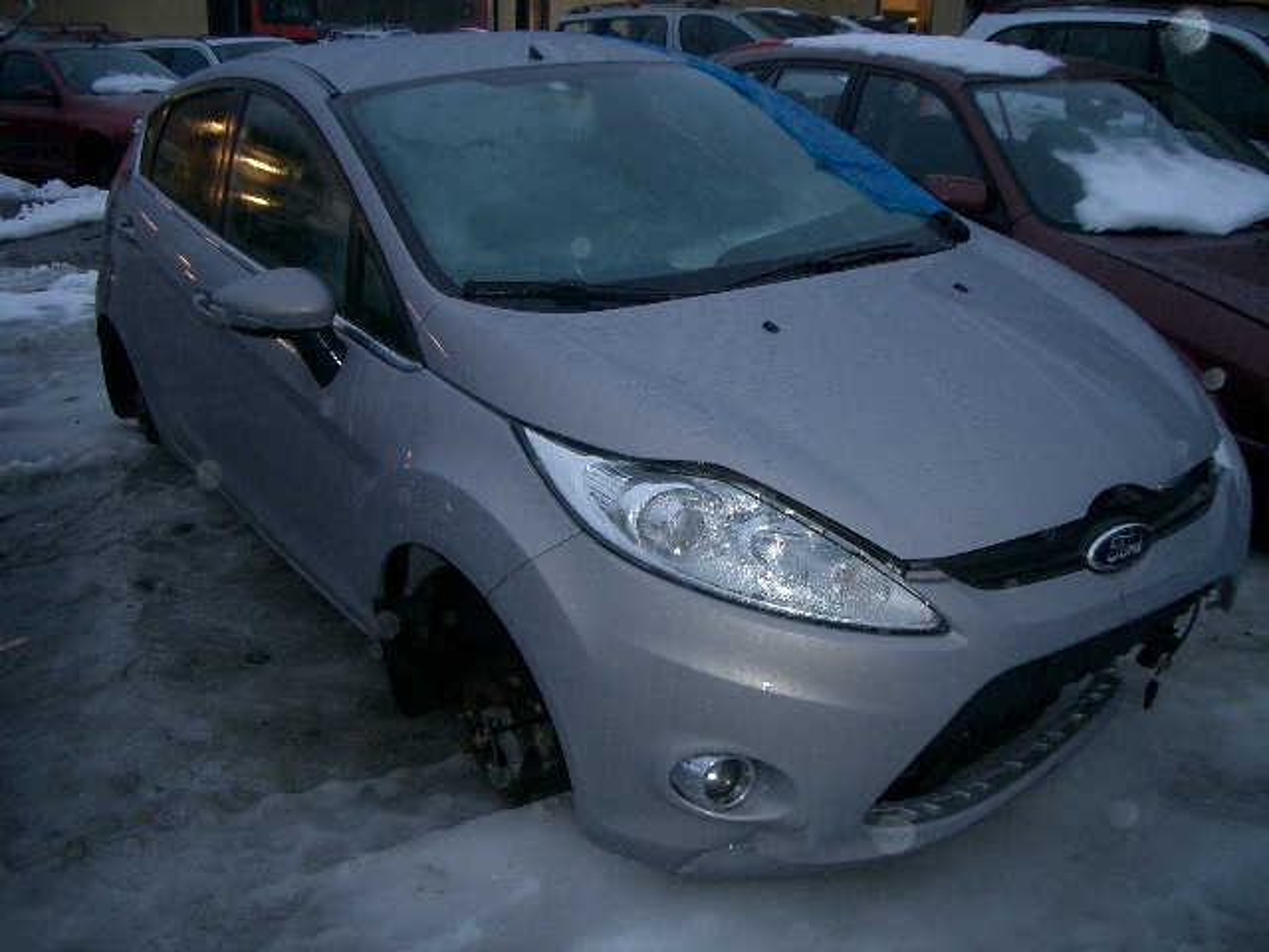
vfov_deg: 40.7
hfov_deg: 52.6
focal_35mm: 35
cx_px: 634
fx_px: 1283
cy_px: 476
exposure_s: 1/40
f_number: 2.6
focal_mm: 5.8
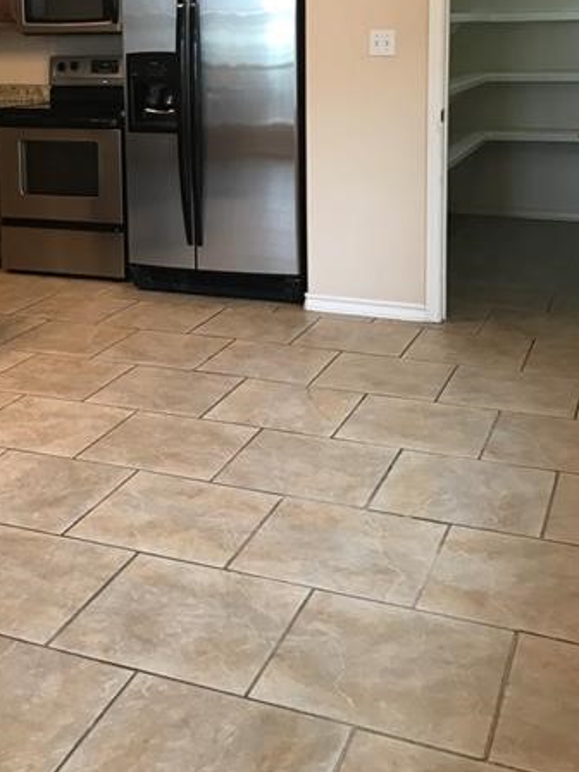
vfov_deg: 38.4
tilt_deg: -4.5
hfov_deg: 29.8
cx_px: 153
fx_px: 1070
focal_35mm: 48
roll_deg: +1.8
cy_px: 172
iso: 40
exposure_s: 1/24
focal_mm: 3.99
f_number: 1.8
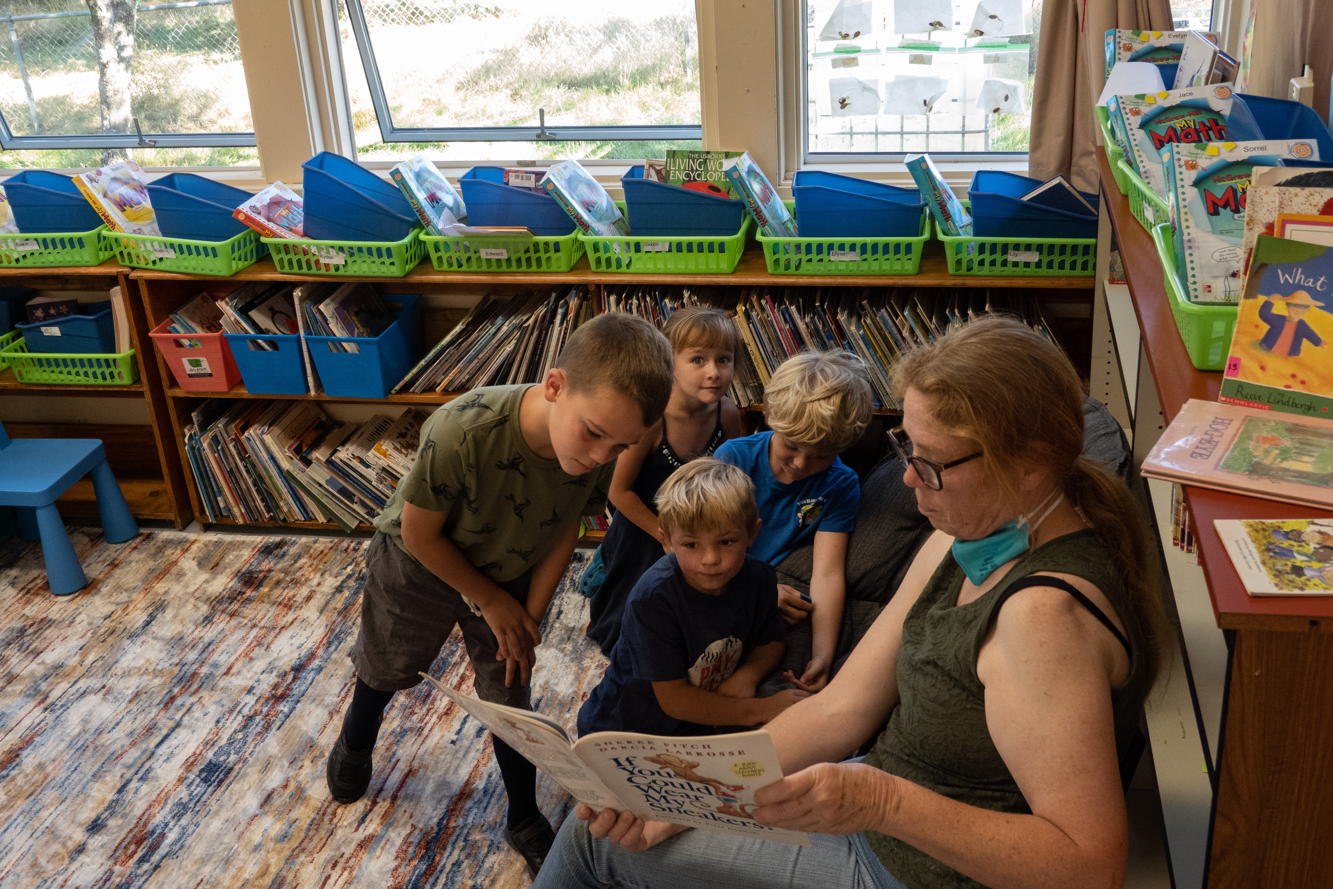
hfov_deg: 49.6
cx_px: 666
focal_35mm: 39
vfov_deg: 34.2
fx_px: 1444
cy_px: 444
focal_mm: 14.4
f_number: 4.5
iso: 800
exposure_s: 1/80
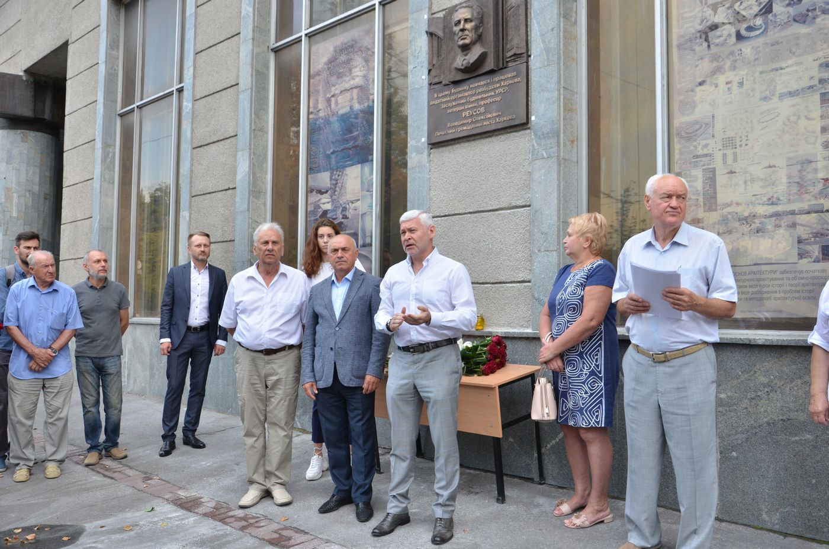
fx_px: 758
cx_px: 414
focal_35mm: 33
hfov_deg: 57.3
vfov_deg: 39.8
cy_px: 274
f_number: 9
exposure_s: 1/320
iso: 400
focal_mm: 22
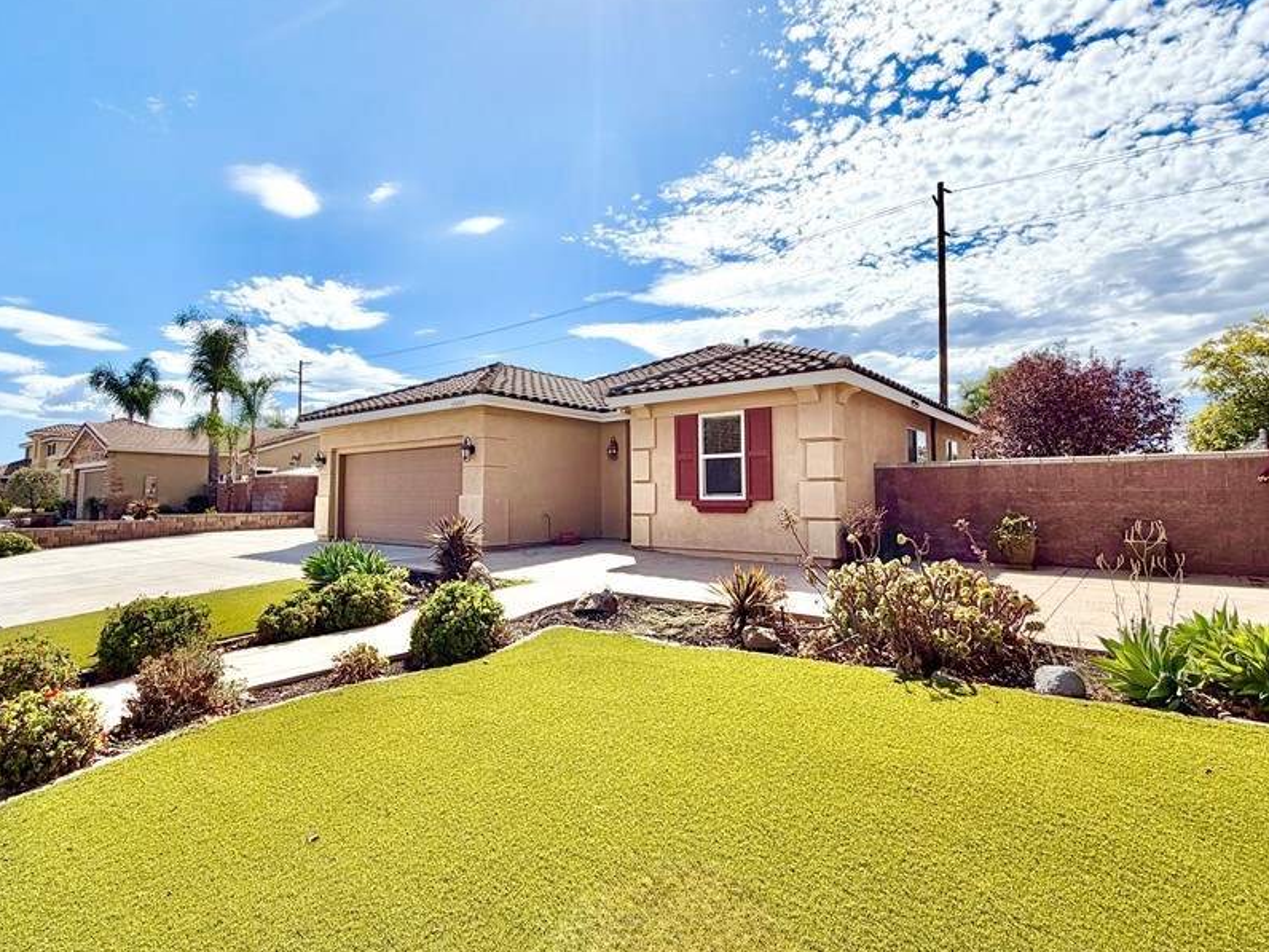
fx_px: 660
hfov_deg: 87.7
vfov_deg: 71.5
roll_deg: +0.5
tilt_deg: +4.4
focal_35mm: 18
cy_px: 448
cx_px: 606
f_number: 2.2
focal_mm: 2.22
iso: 20
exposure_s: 1/1745
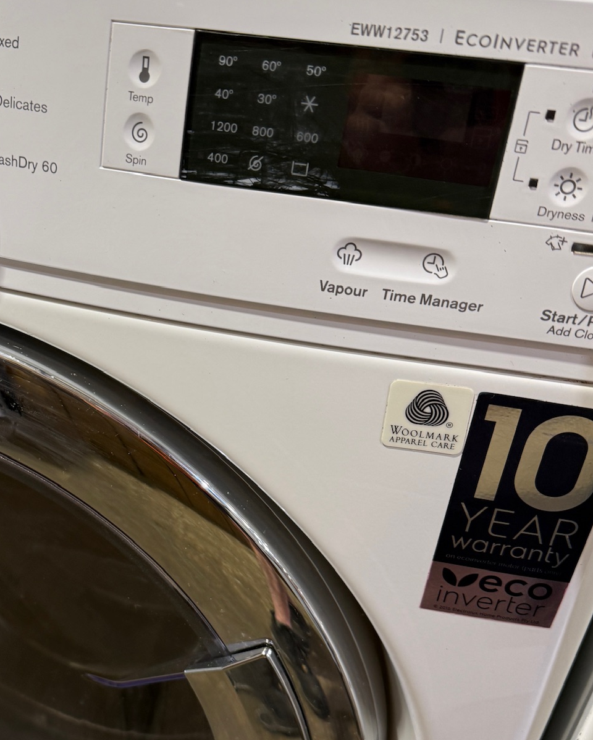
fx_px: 877
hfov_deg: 36.7
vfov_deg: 45.3
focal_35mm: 40
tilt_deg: -37.4
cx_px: 171
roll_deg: -0.9
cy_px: 468
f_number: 1.78
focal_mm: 6.76
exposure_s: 1/50
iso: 125
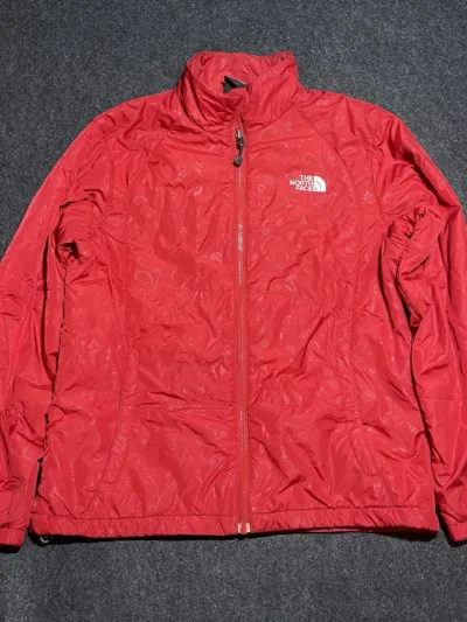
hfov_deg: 53.1
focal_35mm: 26
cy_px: 311
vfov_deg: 67.3
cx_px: 234
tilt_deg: -52.9
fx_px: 467
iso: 80
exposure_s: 1/50
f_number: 1.6
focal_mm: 4.2
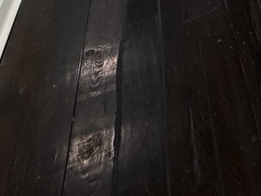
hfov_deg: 23.8
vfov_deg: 15.1
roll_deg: -1.1
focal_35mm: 66
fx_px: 498
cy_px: -255
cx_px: 384
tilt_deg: -6.9
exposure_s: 1/120
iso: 160
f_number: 2.2
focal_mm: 2.22
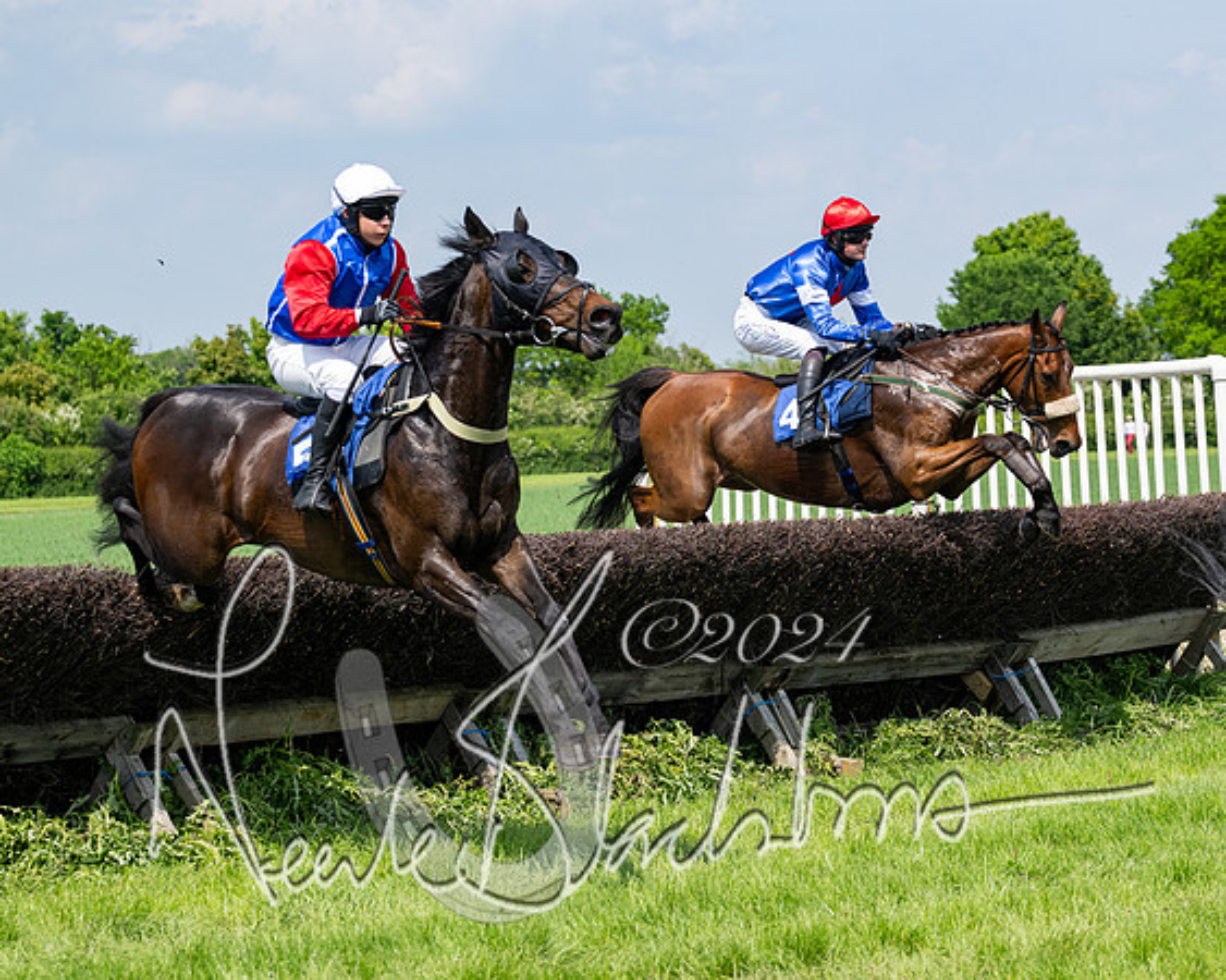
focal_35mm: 106
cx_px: 750
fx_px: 3849
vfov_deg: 14.5
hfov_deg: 18.1
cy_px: 506
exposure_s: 1/3200
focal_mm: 70
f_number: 4
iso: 400
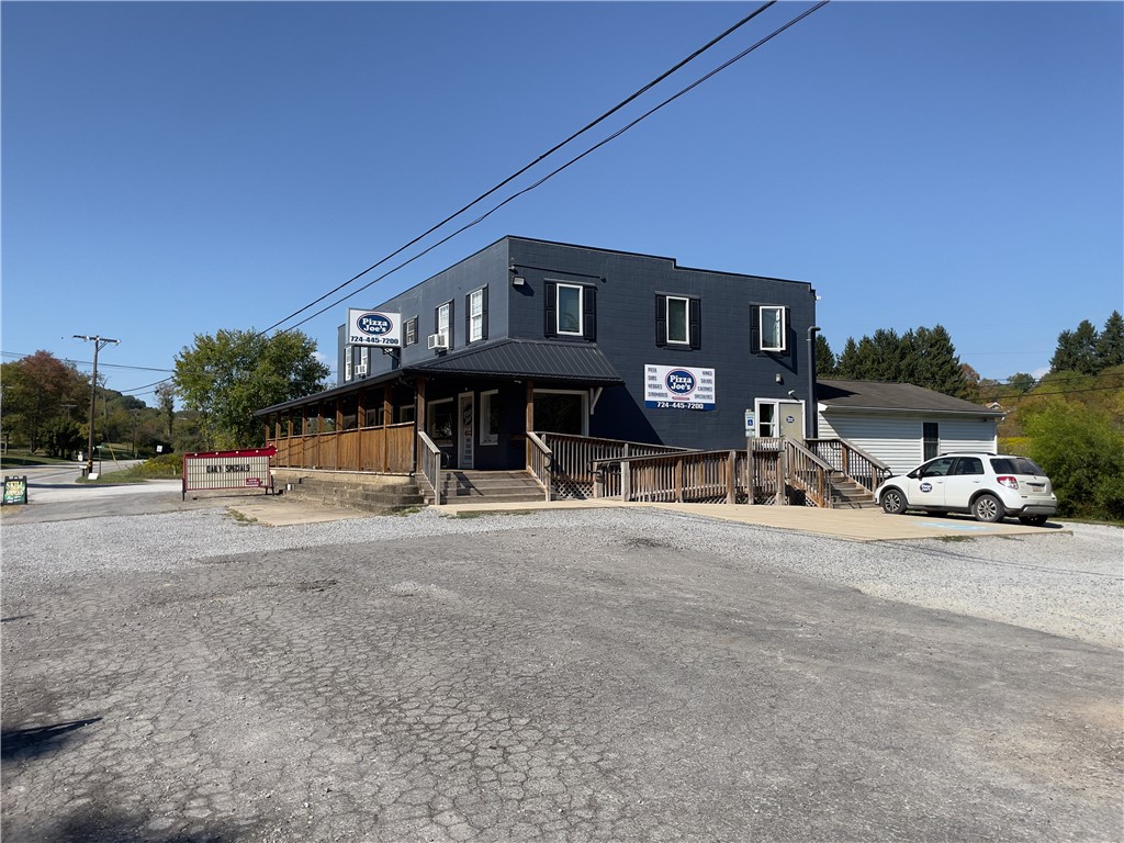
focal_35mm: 26
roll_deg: -0.2
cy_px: 422
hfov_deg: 67.3
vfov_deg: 53.1
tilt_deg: +4.0
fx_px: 844
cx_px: 562
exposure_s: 1/3610
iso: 32
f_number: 1.6
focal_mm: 4.2
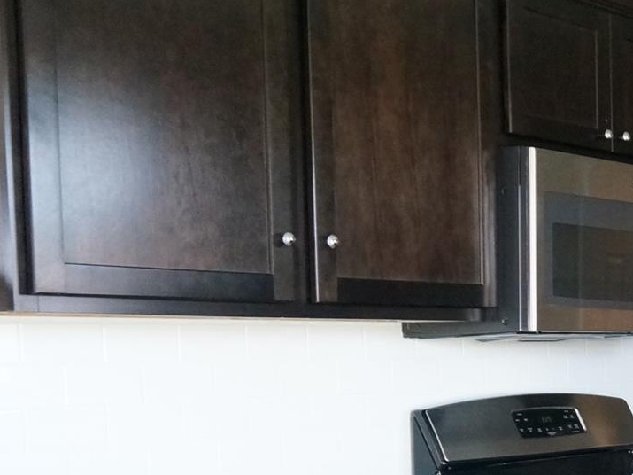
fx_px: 1433
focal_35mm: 78
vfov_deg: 18.4
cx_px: 882
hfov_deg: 21.8
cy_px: 445
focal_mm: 19
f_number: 4
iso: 2500
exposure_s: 1/60
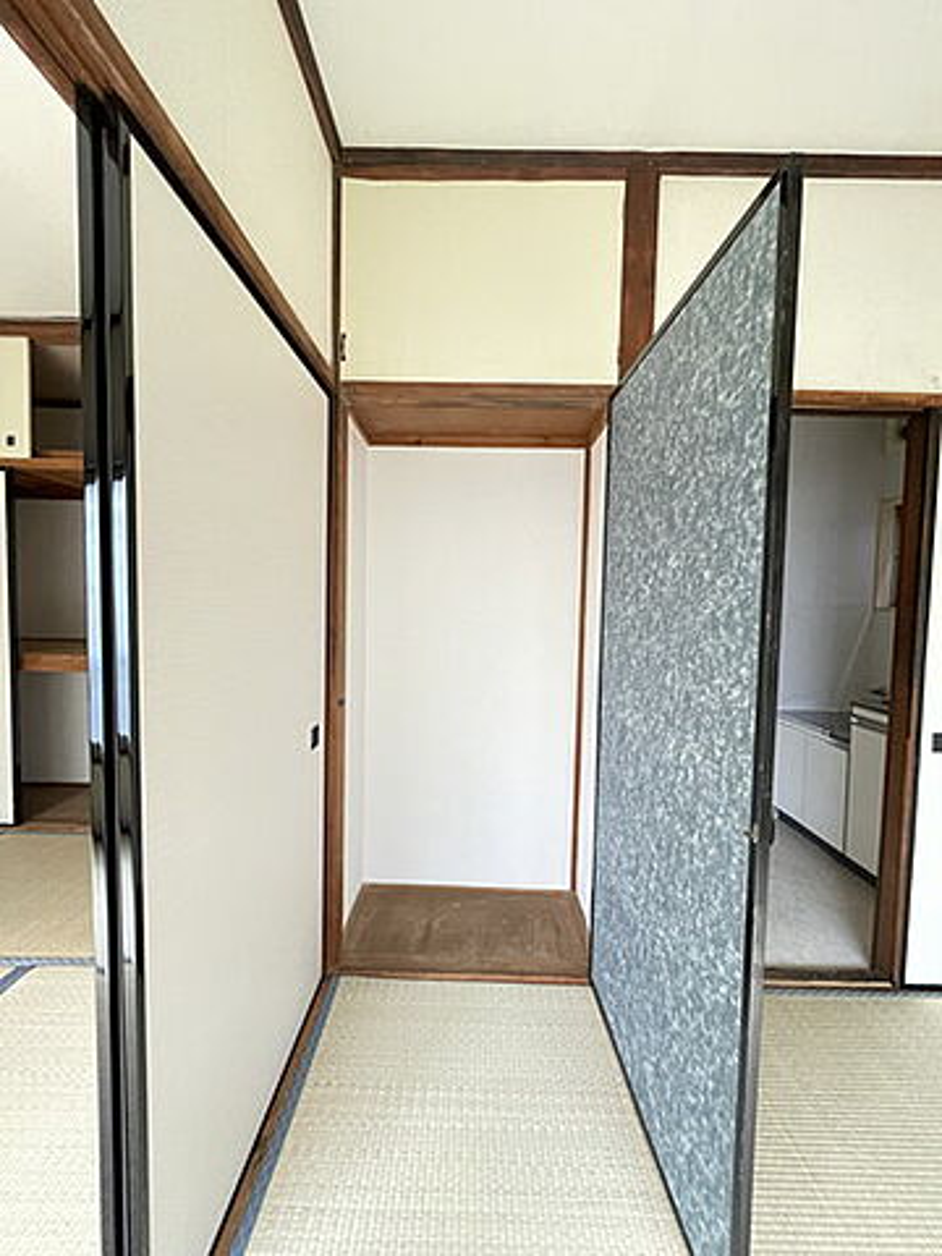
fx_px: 508
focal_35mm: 14
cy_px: 628
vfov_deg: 102.1
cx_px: 471
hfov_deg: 85.7
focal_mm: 1.55
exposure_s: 1/99
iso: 250
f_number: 2.4
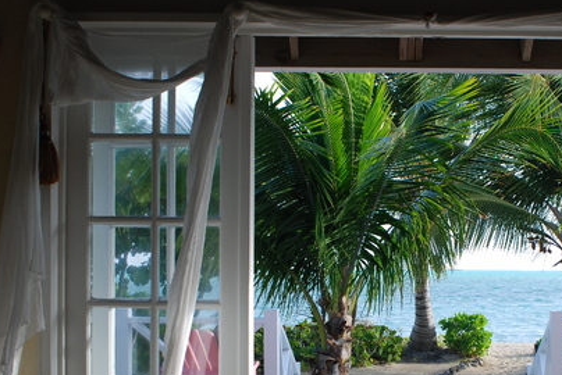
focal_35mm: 57
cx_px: 416
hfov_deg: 34.4
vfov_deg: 23.5
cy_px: 290
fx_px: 890
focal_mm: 24
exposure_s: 1/100
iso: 200
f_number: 5
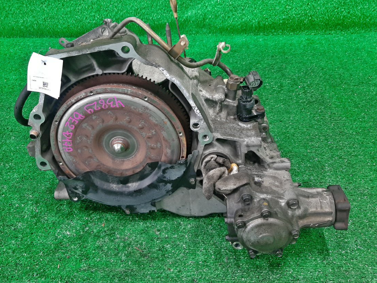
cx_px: 168
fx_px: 370
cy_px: 133
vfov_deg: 41.8
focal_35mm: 34
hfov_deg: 53.8
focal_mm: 3.93
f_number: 1.7
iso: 141
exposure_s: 1/50
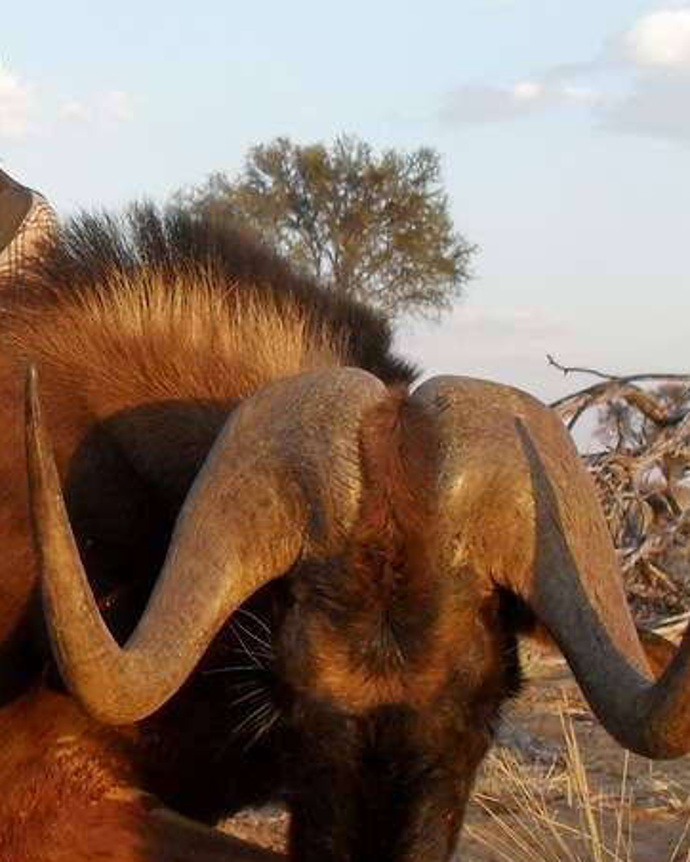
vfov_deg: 23.3
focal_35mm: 82
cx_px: -57
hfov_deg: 18.1
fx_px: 2092
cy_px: 410
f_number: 2.8
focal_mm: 6.3
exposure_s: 1/250
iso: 80
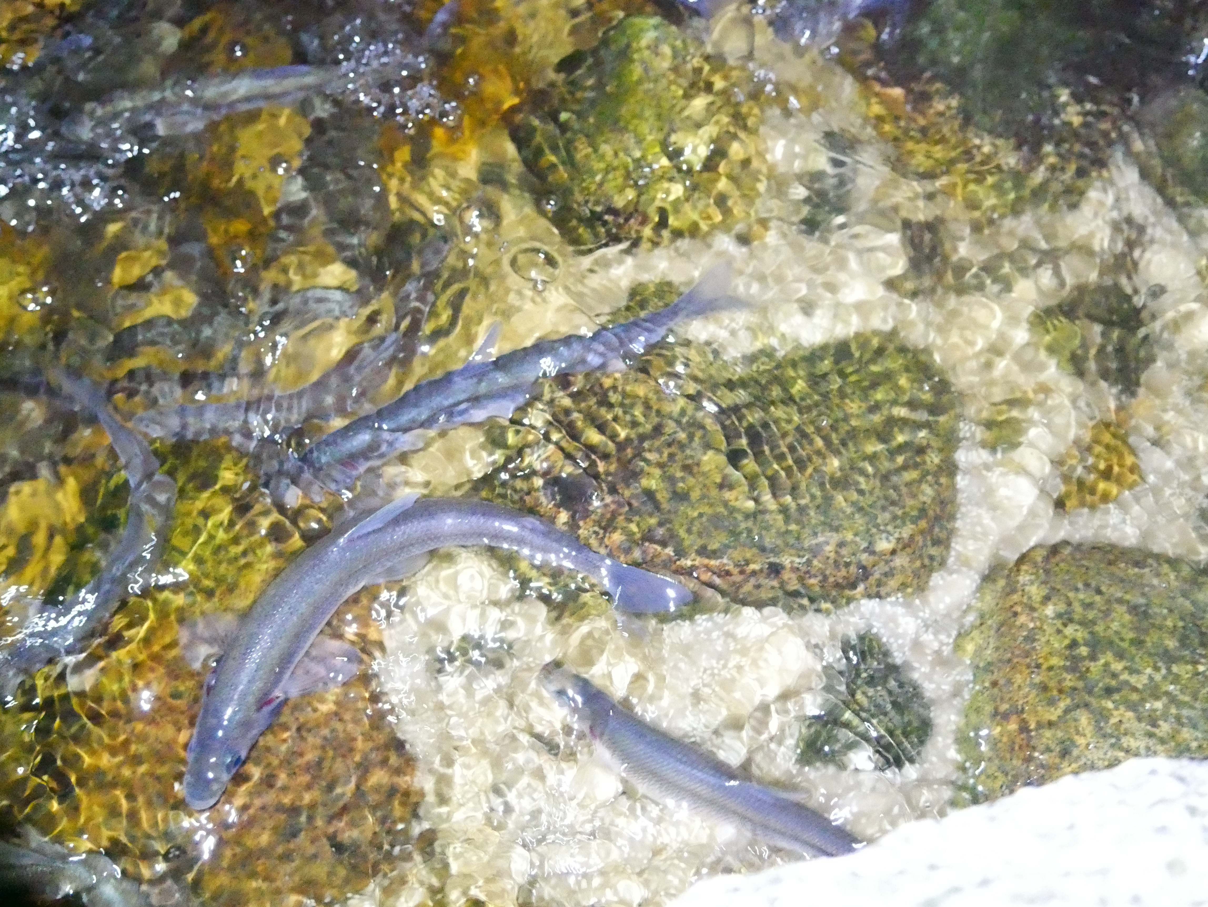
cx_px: 604
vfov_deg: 36.0
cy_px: 454
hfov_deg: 46.8
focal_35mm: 40
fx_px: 1396
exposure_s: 1/200
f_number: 4.5
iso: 25600
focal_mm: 20
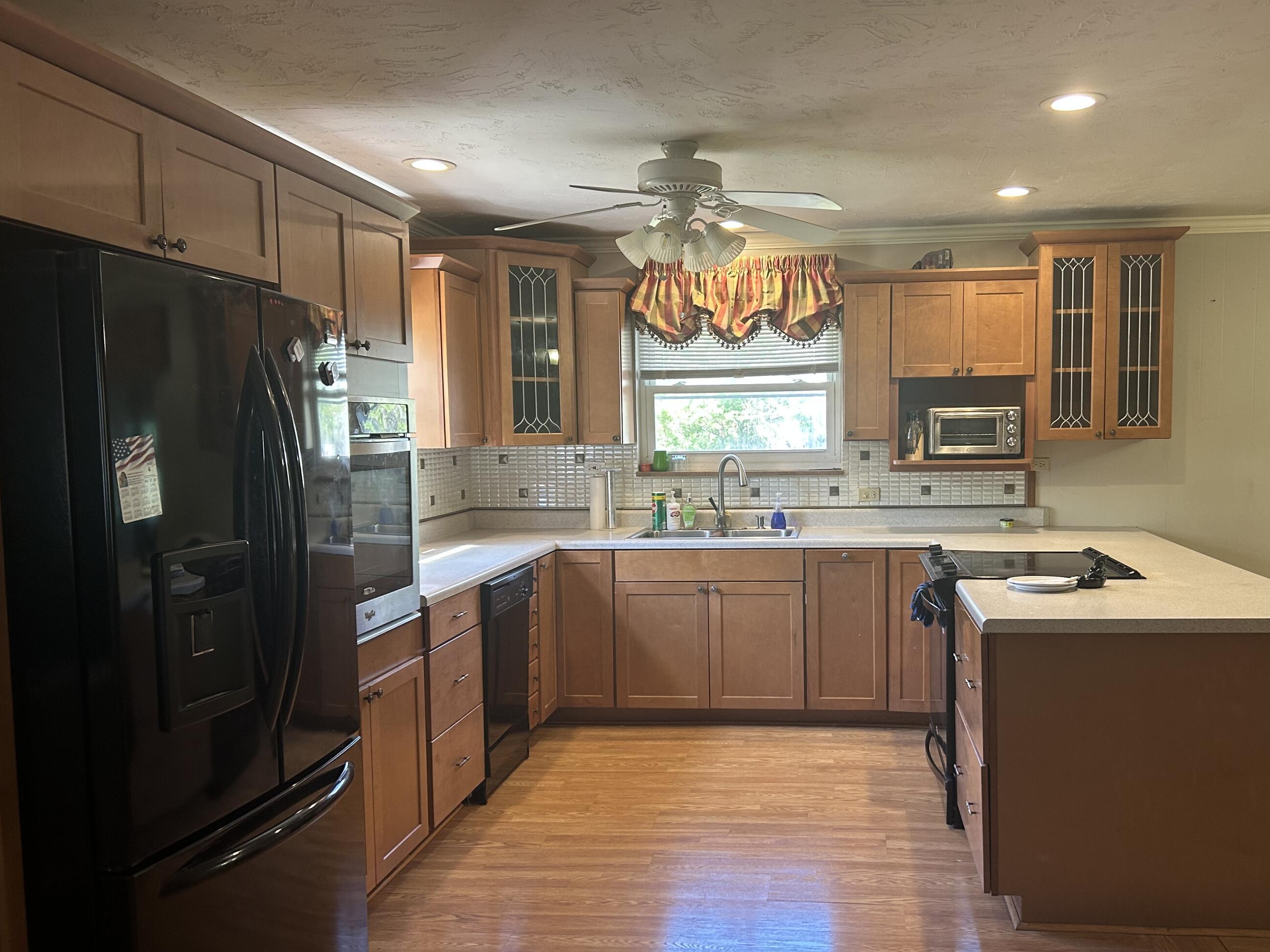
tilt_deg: -4.3
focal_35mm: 30
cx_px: 729
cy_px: 508
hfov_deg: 59.7
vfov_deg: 46.8
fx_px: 1101
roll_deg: +0.6
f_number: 1.5
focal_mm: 5.7
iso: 125
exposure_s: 1/60
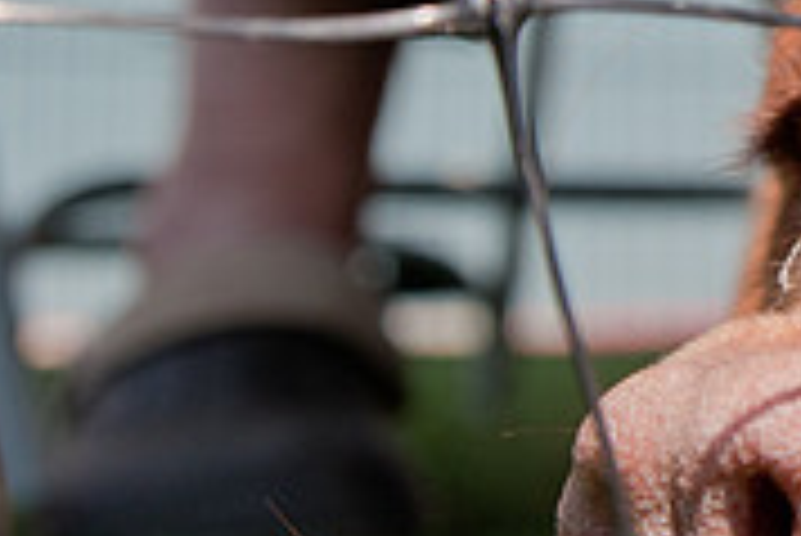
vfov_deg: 8.2
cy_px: -25
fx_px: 3696
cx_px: 1143
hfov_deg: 11.9
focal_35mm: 166
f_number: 5.6
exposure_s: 1/640
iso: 200
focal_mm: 34
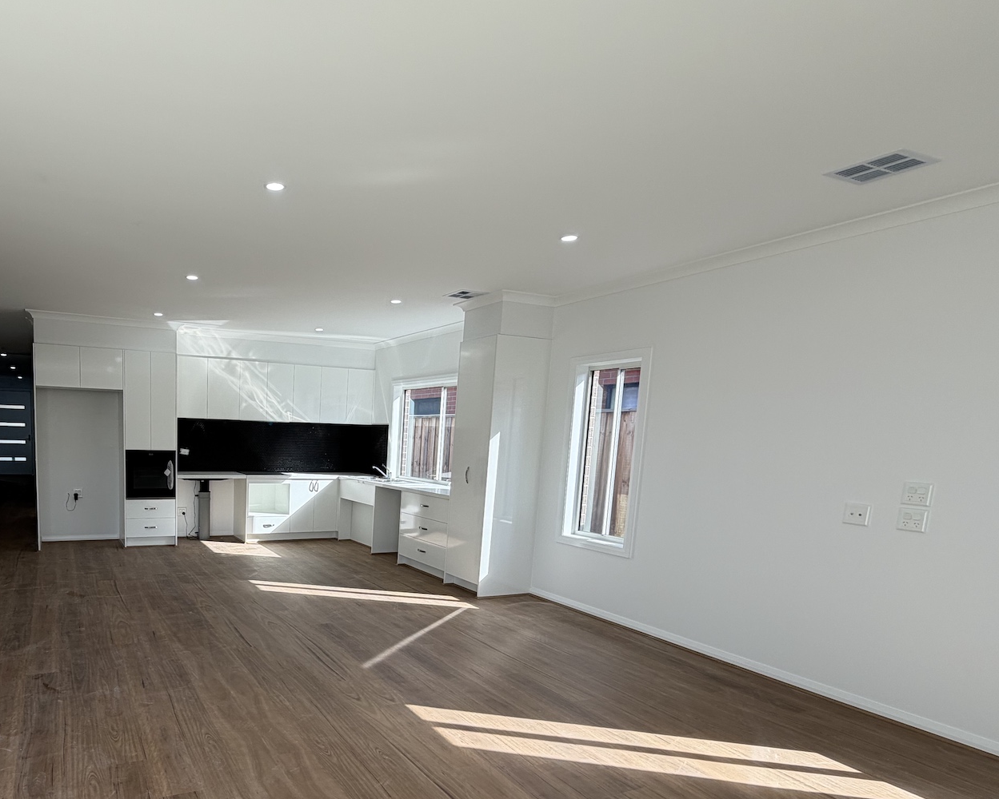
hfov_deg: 73.8
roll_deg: -1.6
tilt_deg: -6.9
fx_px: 621
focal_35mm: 21
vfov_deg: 64.2
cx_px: 289
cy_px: 519
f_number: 2.2
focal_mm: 2.22
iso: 16
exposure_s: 1/100
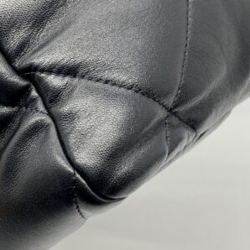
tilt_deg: -38.1
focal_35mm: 79
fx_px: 645
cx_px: 66
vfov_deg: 21.8
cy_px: 70
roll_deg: +2.4
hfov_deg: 21.7
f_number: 1.8
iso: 40
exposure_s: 1/100
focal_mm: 4.25
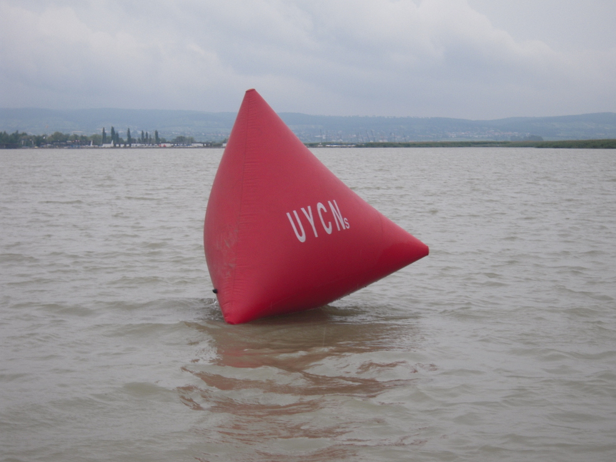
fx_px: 1245
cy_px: 233
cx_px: 312
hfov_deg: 27.8
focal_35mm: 70
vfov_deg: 21.0
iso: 100
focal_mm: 12.3
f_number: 4.2
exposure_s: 1/250
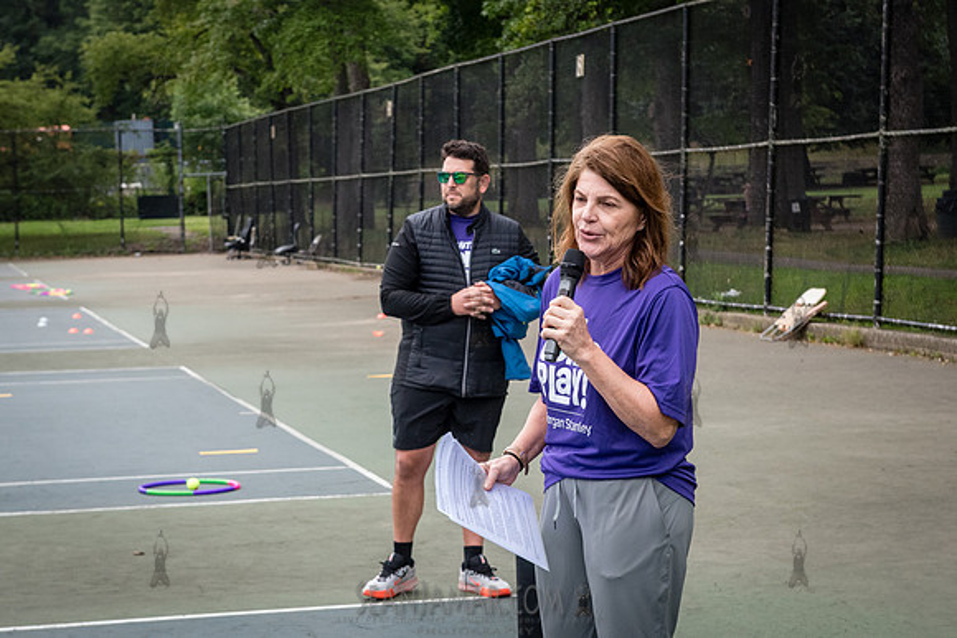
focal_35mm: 92
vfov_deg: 14.9
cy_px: 358
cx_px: 435
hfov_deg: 22.2
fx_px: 2439
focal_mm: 70
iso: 1600
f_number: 6.3
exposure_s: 1/640
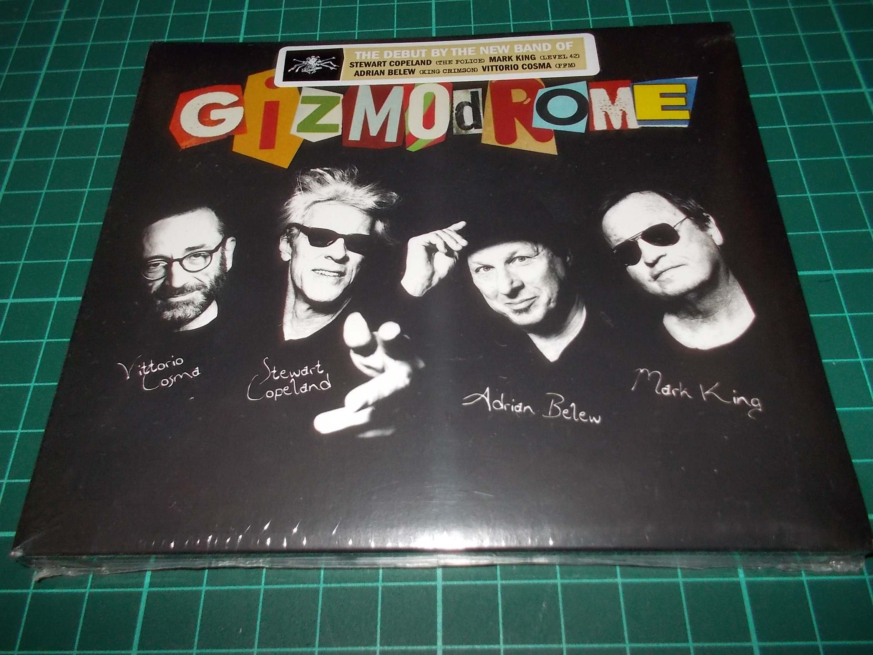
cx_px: 436
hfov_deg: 61.7
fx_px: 731
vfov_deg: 48.2
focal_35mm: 29
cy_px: 328
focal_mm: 4.1
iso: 200
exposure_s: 1/30
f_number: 3.3
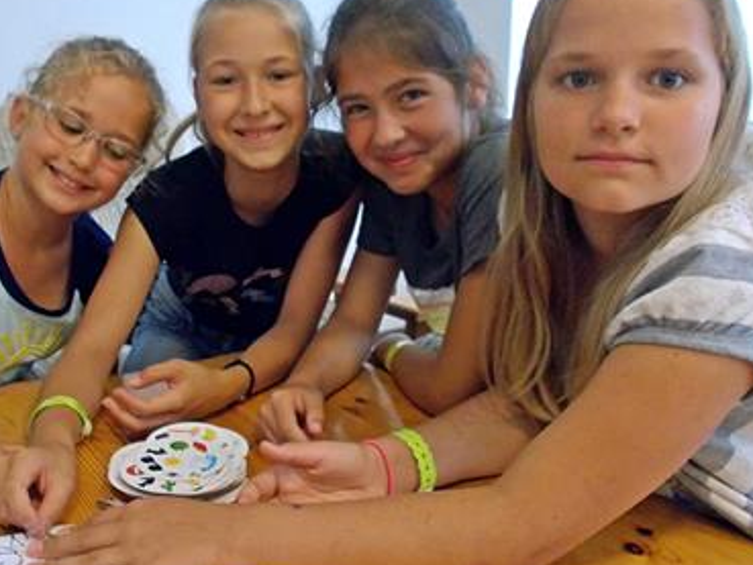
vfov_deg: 38.6
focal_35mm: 37
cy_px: 241
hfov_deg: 49.8
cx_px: 303
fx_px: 805
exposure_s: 1/60
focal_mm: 4.6
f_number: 3.2
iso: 800
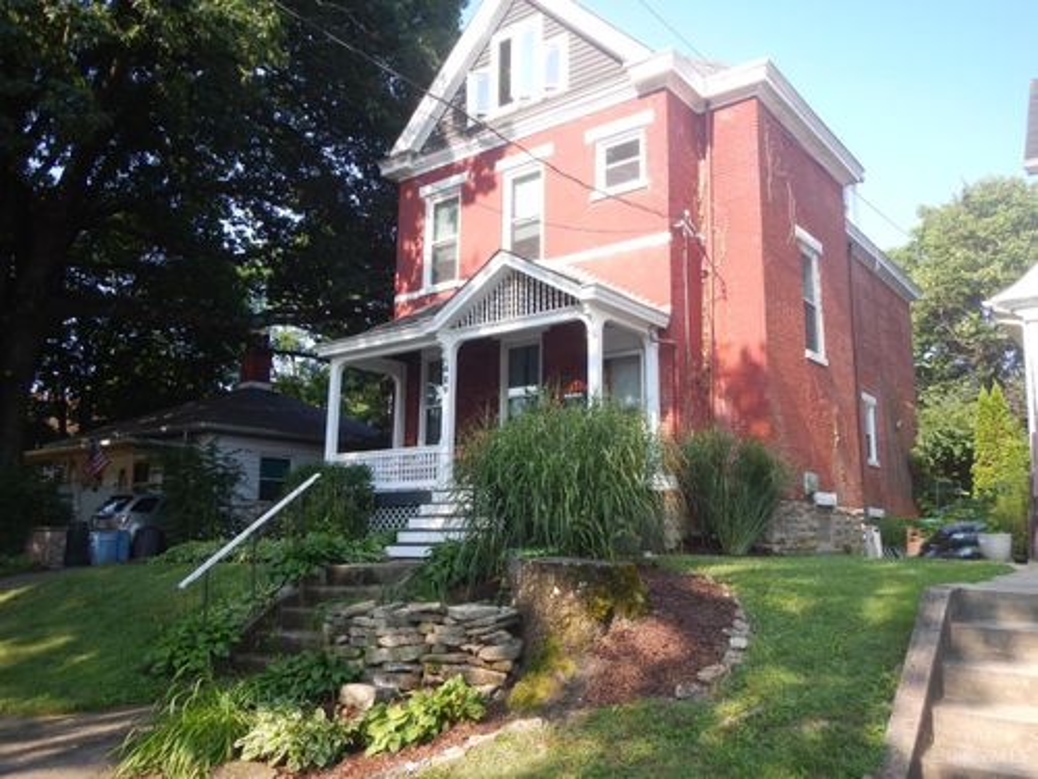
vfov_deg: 49.7
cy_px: 390
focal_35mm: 28
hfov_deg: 63.4
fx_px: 840
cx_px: 519
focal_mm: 5
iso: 125
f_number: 3.9
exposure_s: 1/200
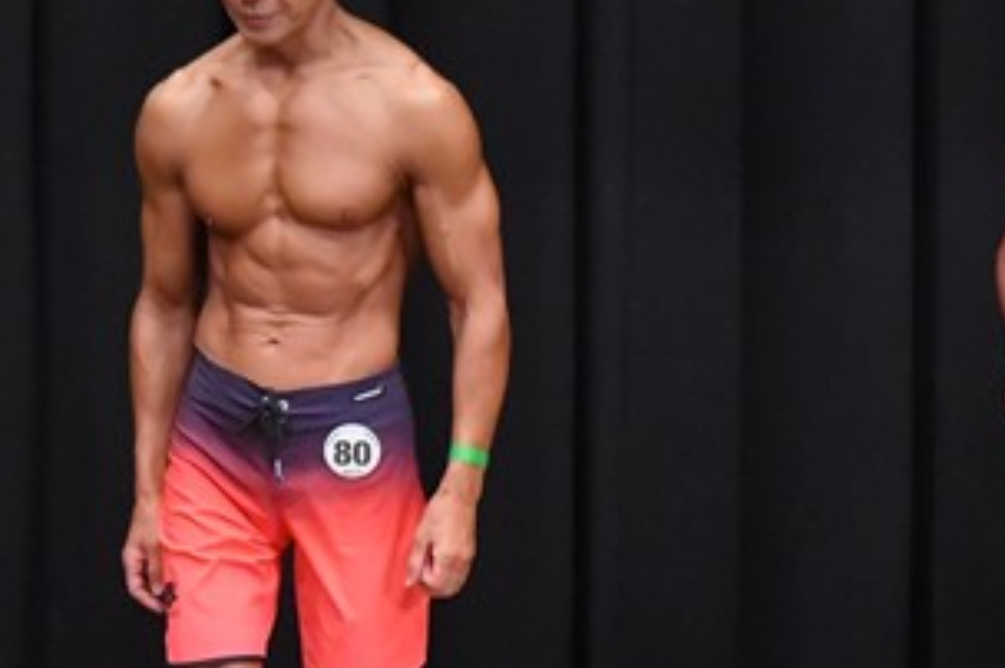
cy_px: 456
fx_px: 15421
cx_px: 577
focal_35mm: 553
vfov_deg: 2.5
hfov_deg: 3.7
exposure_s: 1/400
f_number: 5.6
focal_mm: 145
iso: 8000
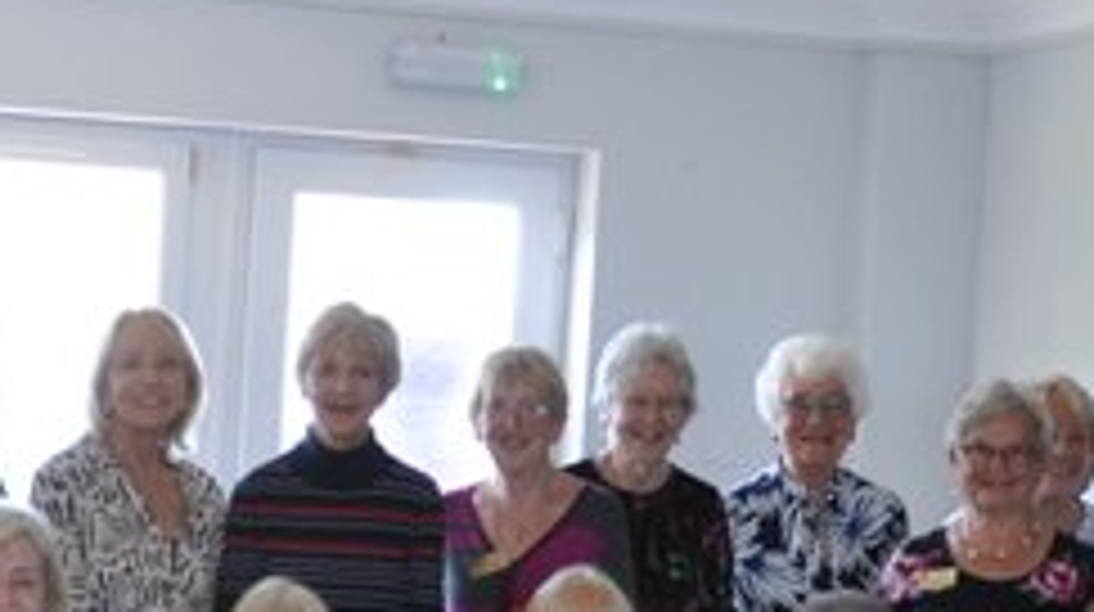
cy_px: 531
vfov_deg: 11.0
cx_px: 50
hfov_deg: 19.2
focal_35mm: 109
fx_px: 3150
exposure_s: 1/30
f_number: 3.8
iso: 640
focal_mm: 21
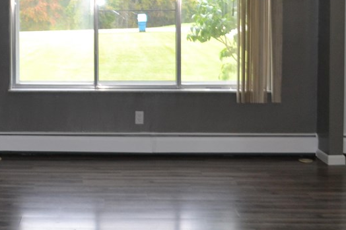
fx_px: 634
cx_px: 50
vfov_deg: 20.2
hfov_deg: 29.5
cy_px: 19
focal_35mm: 66
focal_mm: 18
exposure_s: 1/60
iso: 560
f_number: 3.5
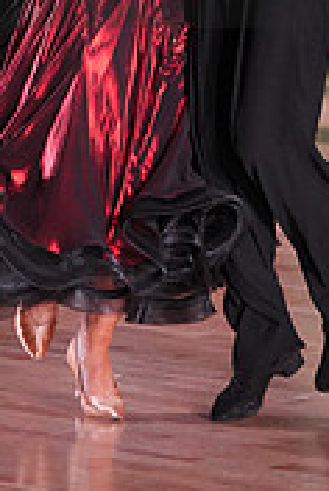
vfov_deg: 5.8
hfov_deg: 3.9
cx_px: 183
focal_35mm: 355
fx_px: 4847
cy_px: -64
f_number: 2.8
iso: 1600
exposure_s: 1/800
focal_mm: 108
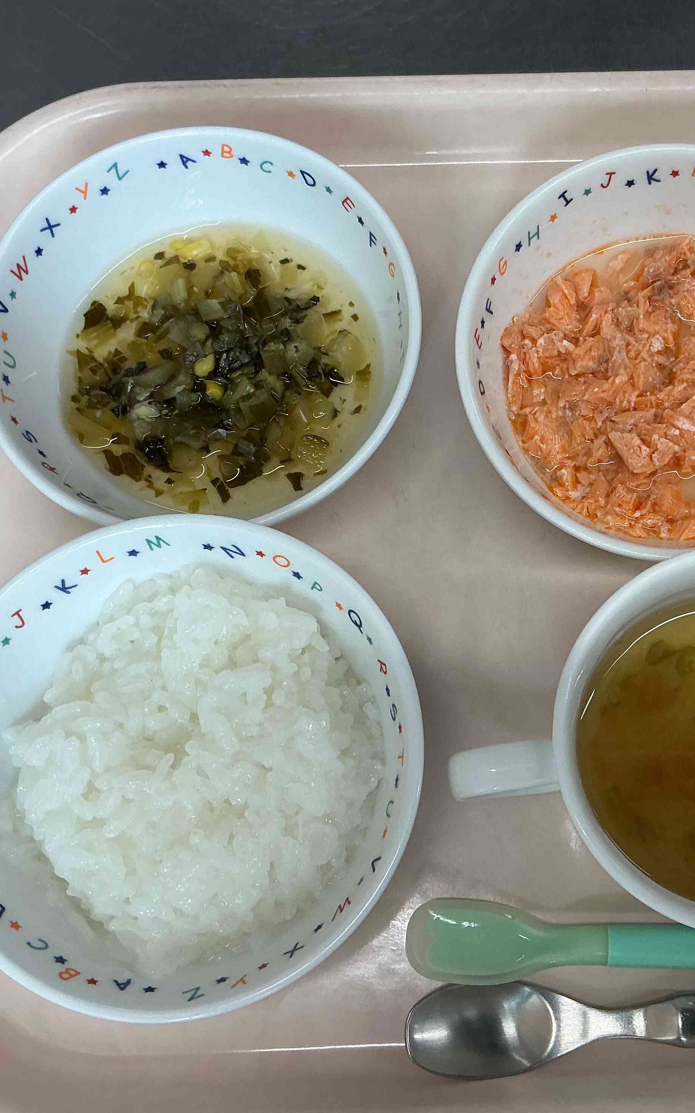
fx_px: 1273
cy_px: 567
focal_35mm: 42
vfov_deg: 47.2
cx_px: 553
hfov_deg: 29.8
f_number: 1.8
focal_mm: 3
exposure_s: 1/120
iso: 40
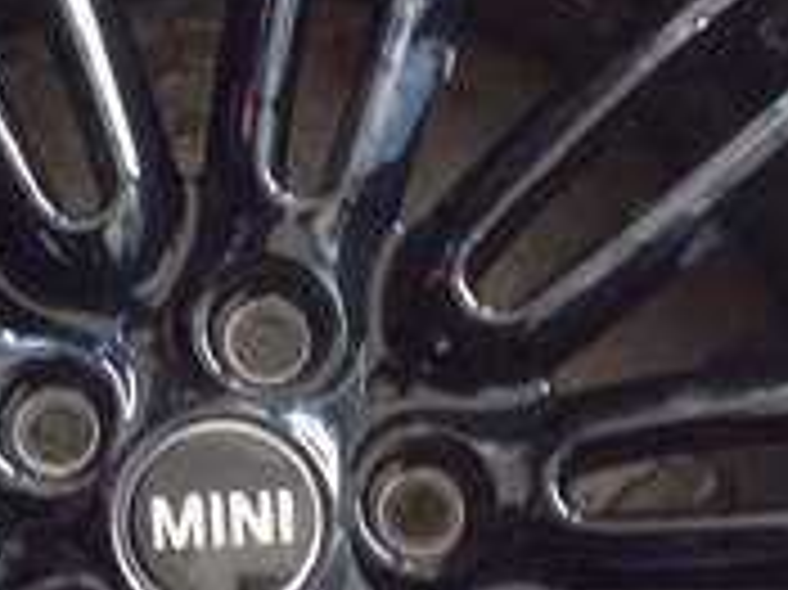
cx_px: 261
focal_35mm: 128
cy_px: 518
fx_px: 2912
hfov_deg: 15.4
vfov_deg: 11.5
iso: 250
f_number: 2.4
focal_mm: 4.28
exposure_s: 1/15
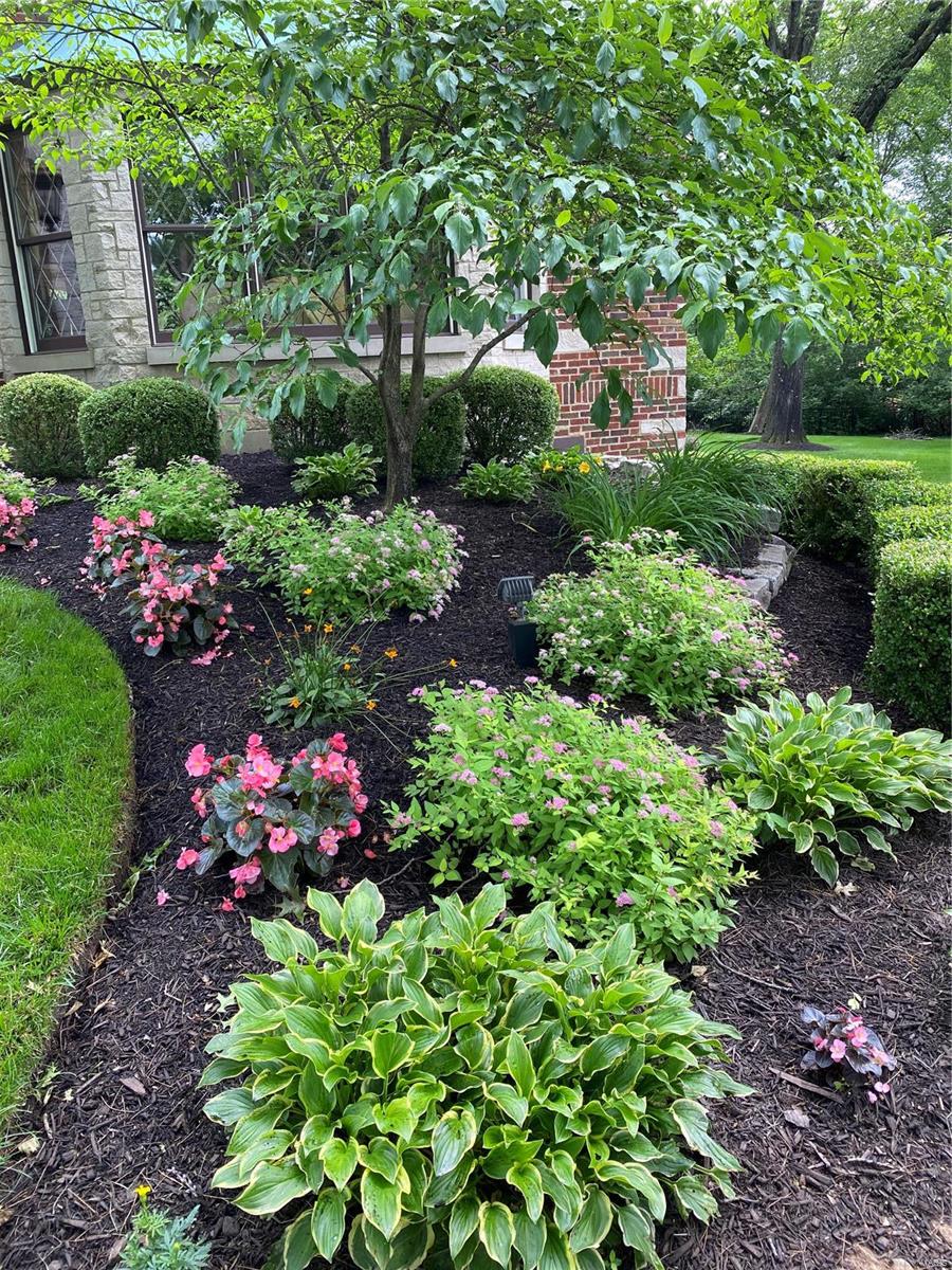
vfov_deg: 67.3
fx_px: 953
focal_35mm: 26
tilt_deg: -14.3
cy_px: 635
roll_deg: +2.6
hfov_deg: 53.1
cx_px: 476
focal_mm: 4.25
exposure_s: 1/121
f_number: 1.8
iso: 32
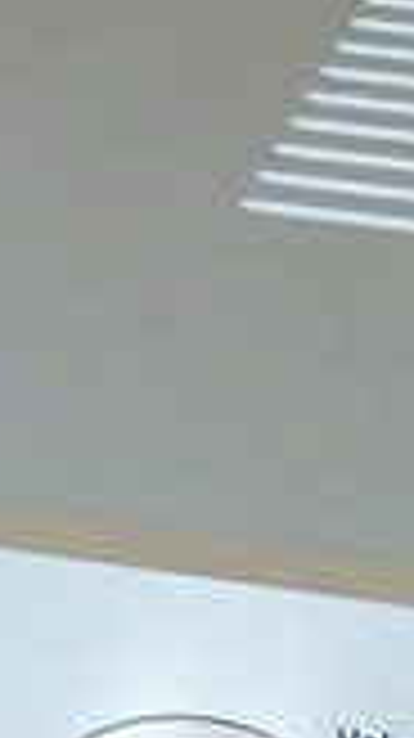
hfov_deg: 3.9
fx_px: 6004
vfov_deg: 7.0
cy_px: 315
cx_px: -508
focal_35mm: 307
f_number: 3.1
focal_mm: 7.4
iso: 100
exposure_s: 1/30
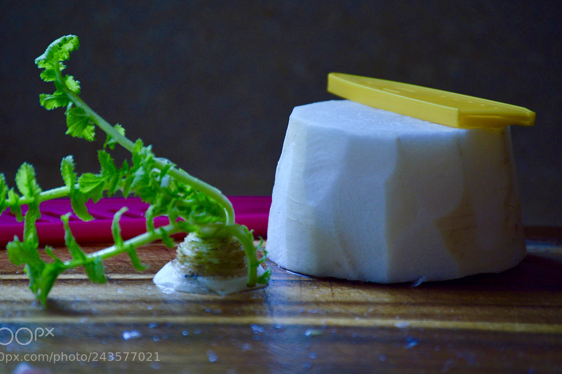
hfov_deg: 9.3
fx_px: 3471
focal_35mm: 223
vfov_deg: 6.2
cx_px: 267
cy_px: 182
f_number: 5
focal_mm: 135
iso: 400
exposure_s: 1/100
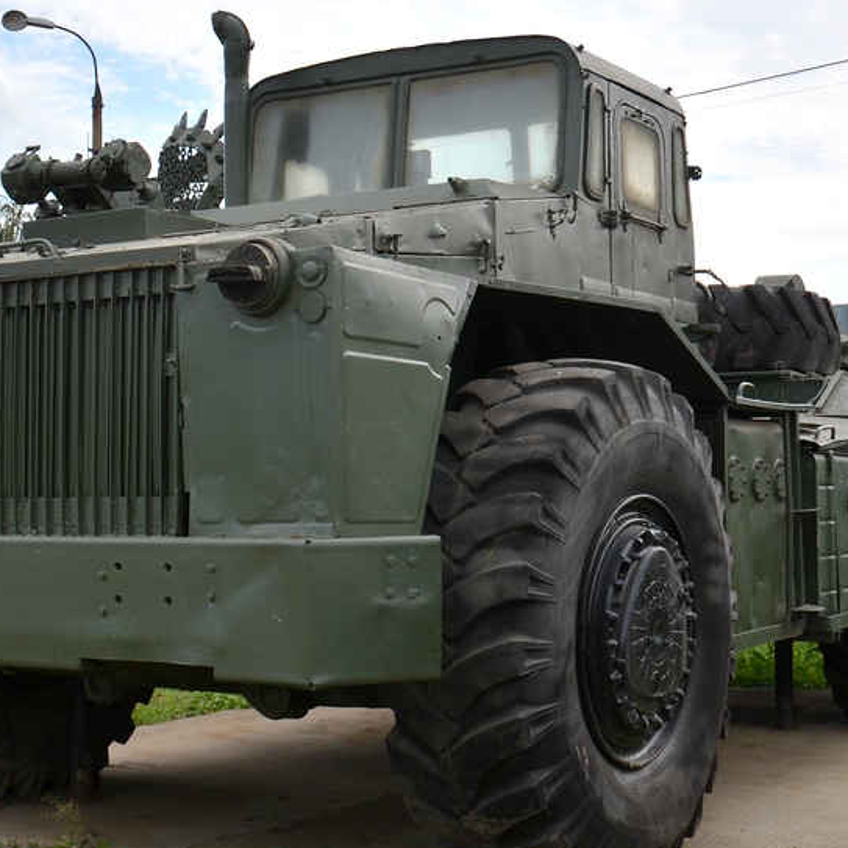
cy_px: 384
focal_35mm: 62
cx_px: 315
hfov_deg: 27.6
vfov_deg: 27.7
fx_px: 1718
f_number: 8
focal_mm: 22
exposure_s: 1/250
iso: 110
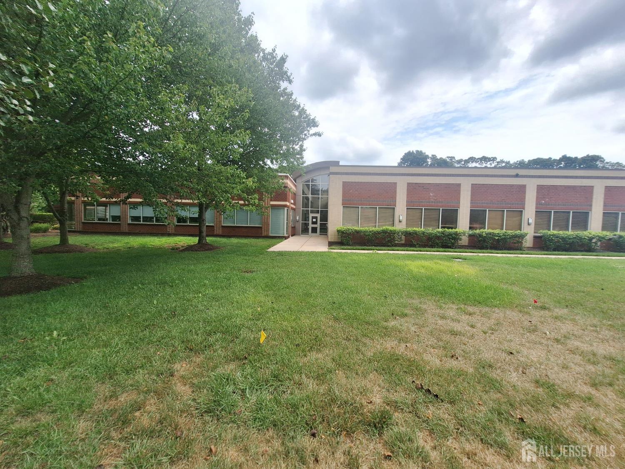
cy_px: 234
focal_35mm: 13
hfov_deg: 106.2
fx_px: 235
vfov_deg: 89.9
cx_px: 312
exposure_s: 1/2037
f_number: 2.2
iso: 40
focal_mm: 1.74
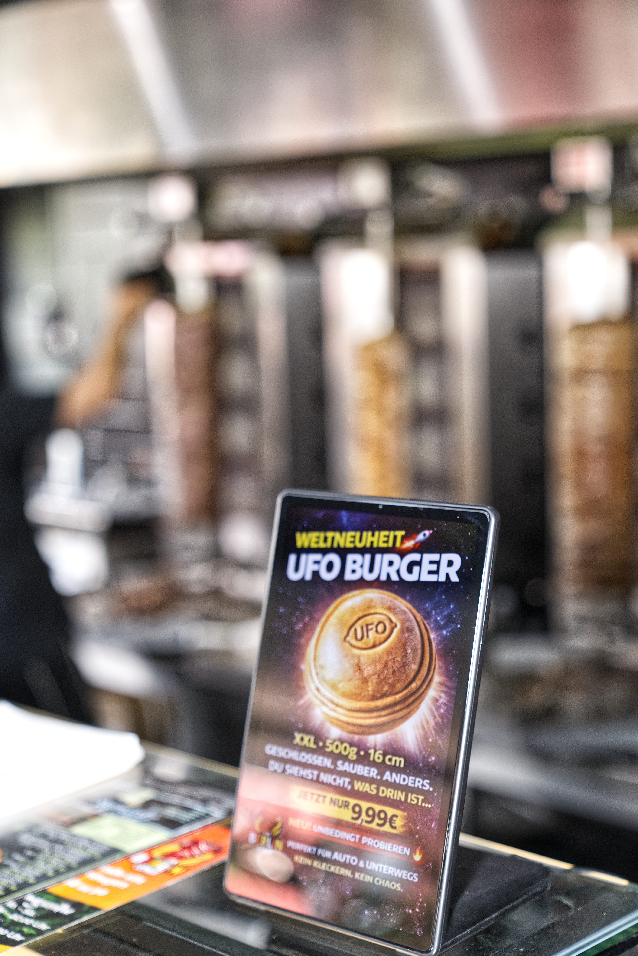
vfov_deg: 32.4
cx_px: 319
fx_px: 1646
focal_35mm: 62
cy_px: 478
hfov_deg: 21.9
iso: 1250
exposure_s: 1/160
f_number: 2.8
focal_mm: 62
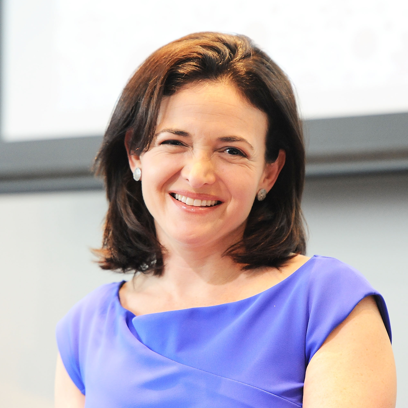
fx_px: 4094
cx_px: 227
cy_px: 204
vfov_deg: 5.7
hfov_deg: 5.7
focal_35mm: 307
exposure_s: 1/100
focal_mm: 240
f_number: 4
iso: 3200
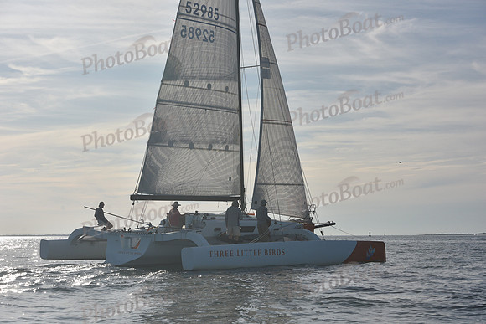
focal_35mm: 70
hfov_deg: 28.8
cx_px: 243
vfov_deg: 19.5
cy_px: 162
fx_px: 945
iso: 250
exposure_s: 1/1000
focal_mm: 70
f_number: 9
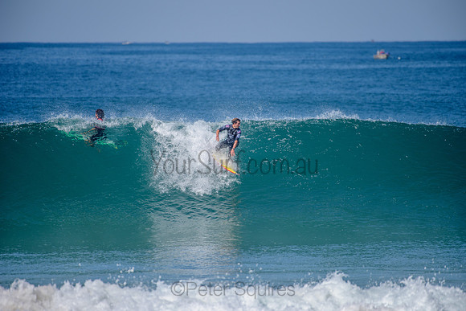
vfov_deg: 2.8
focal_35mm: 500
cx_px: 233
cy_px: 156
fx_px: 6473
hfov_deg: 4.1
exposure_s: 1/2000
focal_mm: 500
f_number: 5.6
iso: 160
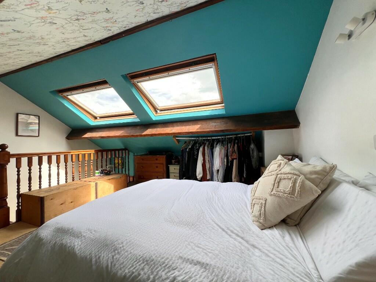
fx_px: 141
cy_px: 141
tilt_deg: +0.9
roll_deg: +1.3
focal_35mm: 13
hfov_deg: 106.2
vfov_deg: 89.9
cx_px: 188
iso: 32
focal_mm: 1.57
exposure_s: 1/232
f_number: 1.8
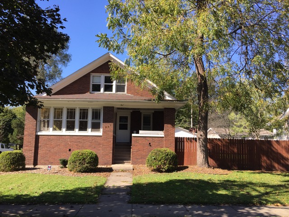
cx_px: 144
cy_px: 108
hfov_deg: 61.7
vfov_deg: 48.2
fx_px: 242
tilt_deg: +7.6
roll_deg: -1.8
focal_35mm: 29
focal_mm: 4.15
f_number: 2.2
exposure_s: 1/760
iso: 32
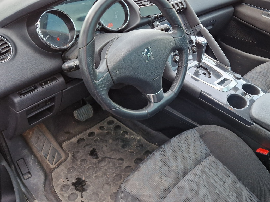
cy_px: 92
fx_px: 250
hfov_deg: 56.1
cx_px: 170
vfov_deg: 44.1
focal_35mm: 32
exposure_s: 1/180
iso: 100
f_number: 1.8
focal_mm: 5.4
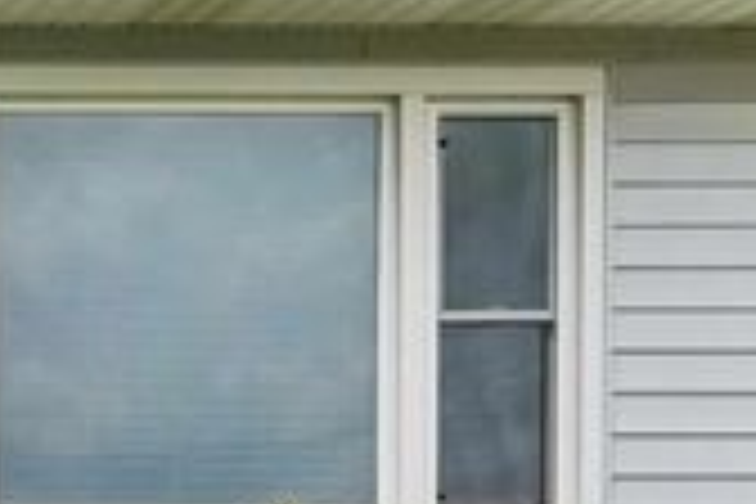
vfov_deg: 8.0
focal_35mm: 171
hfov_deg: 10.9
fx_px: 3591
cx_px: -778
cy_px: 338
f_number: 9
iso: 400
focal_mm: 28
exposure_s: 1/640
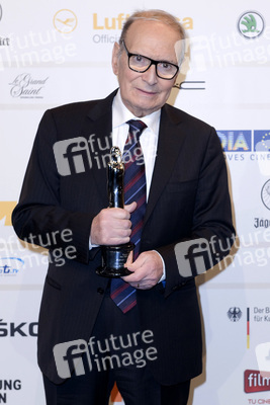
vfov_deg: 30.5
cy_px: 202
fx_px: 742
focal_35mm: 66
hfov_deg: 20.6
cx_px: 135
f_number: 6.3
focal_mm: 66
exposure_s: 1/250
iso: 800
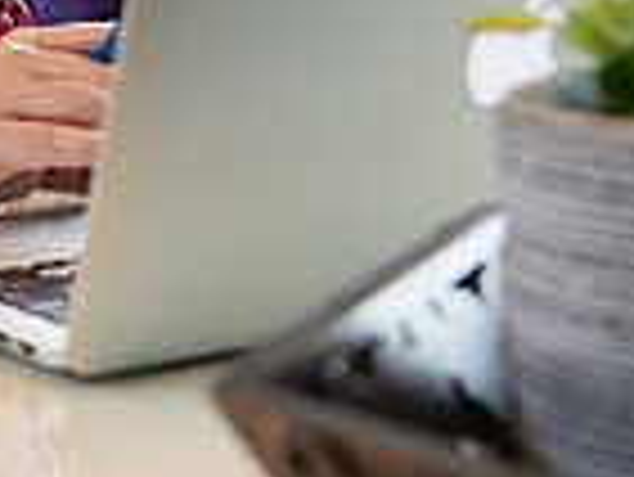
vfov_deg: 10.3
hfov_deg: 13.2
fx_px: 2603
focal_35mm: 142
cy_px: -83
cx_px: -261
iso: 500
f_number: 3.2
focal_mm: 36
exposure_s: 1/125
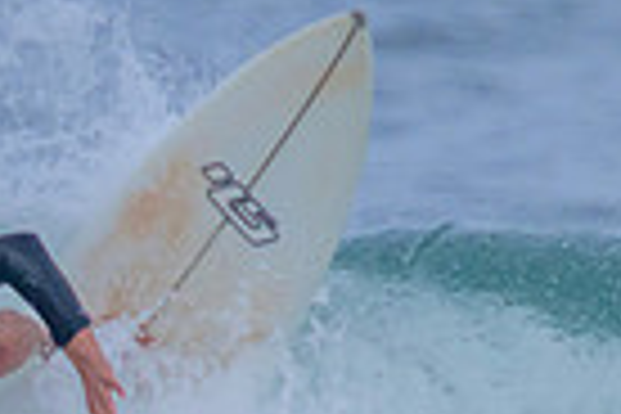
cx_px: -288
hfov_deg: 0.5
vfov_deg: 0.3
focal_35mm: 4509
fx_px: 77774
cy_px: 881
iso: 1000
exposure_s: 1/2000
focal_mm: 800
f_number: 11
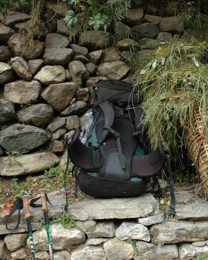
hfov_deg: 36.1
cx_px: 183
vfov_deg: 46.9
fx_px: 300
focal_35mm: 39
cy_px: 132
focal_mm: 18
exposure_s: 1/125
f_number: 5.6
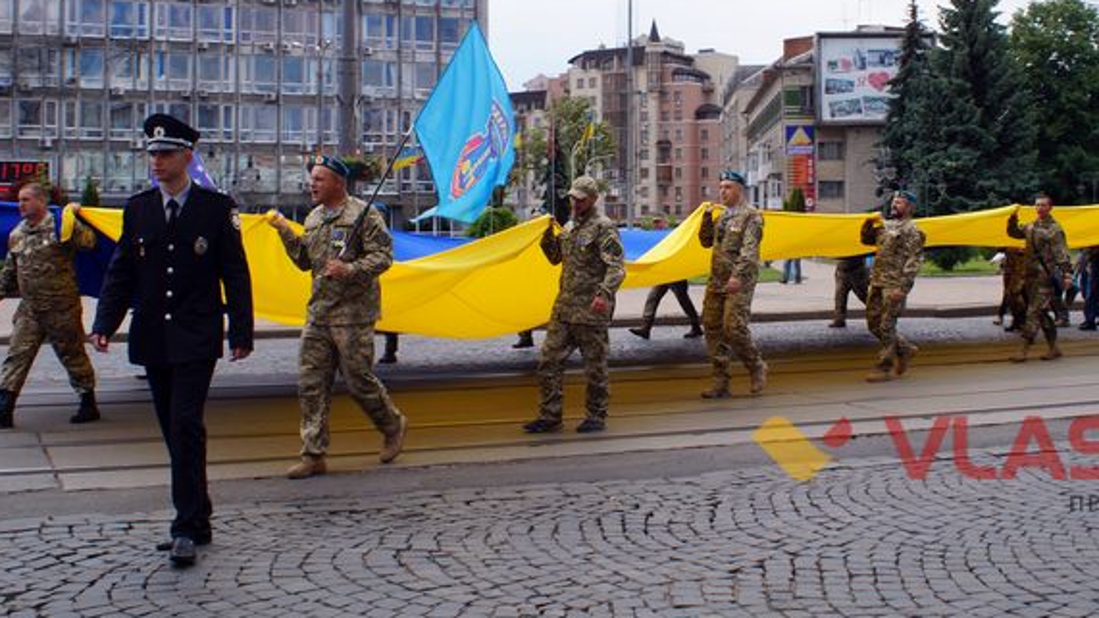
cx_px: 635
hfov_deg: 41.2
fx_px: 1457
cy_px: 188
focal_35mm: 50
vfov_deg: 23.8
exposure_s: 1/125
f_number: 10
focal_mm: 26
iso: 100
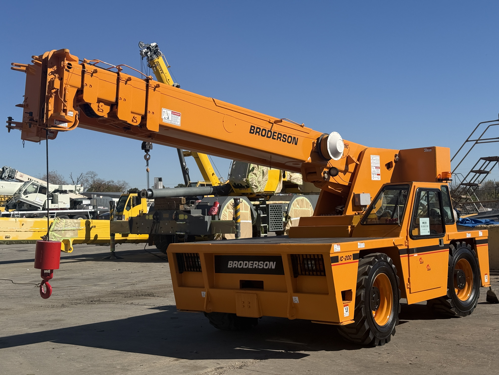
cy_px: 188
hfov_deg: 39.7
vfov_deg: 30.3
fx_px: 692
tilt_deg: +1.6
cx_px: 250
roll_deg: +1.2
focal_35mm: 48
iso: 64
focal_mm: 6.76
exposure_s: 1/6536
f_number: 1.78
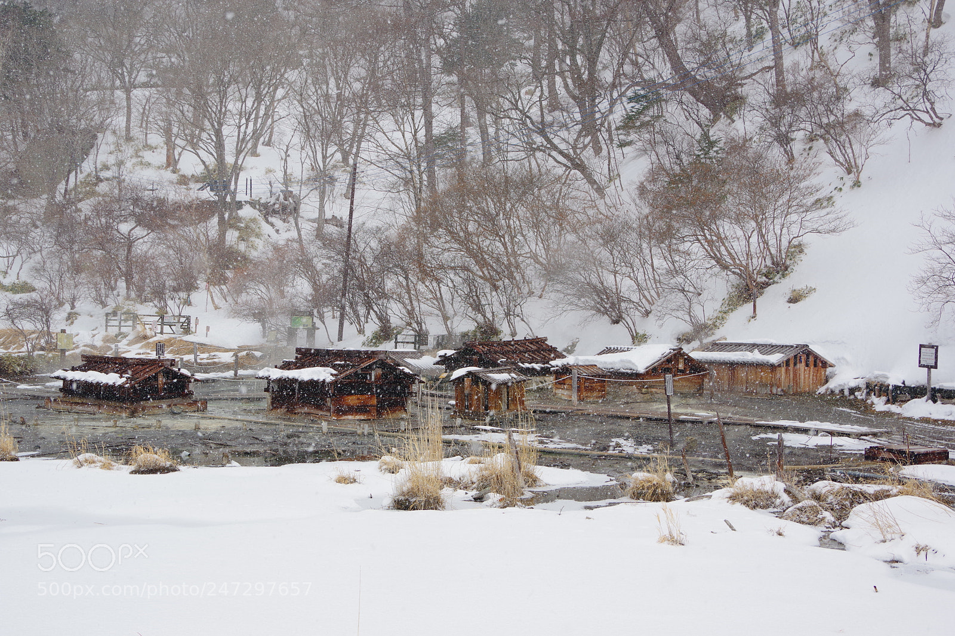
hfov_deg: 46.4
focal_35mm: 42
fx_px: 1114
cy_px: 318
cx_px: 478
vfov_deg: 31.9
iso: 200
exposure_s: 1/320
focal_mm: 28
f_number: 8
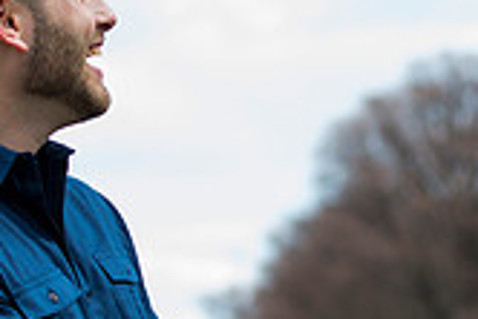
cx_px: 316
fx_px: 4133
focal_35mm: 311
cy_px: 164
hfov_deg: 6.6
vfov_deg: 4.4
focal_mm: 70
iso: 160
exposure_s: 1/500
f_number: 3.5
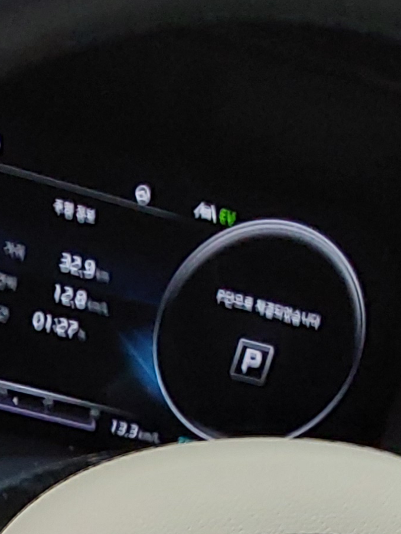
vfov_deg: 18.3
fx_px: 1560
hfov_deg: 14.4
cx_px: -26
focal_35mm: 101
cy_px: 669
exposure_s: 1/40
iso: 320
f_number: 1.9
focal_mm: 2.91
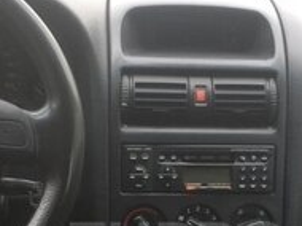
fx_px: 880
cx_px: 232
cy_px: 246
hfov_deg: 19.3
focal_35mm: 101
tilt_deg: -28.2
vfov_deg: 14.3
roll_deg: -0.3
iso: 32
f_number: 2.2
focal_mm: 4.15
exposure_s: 1/100
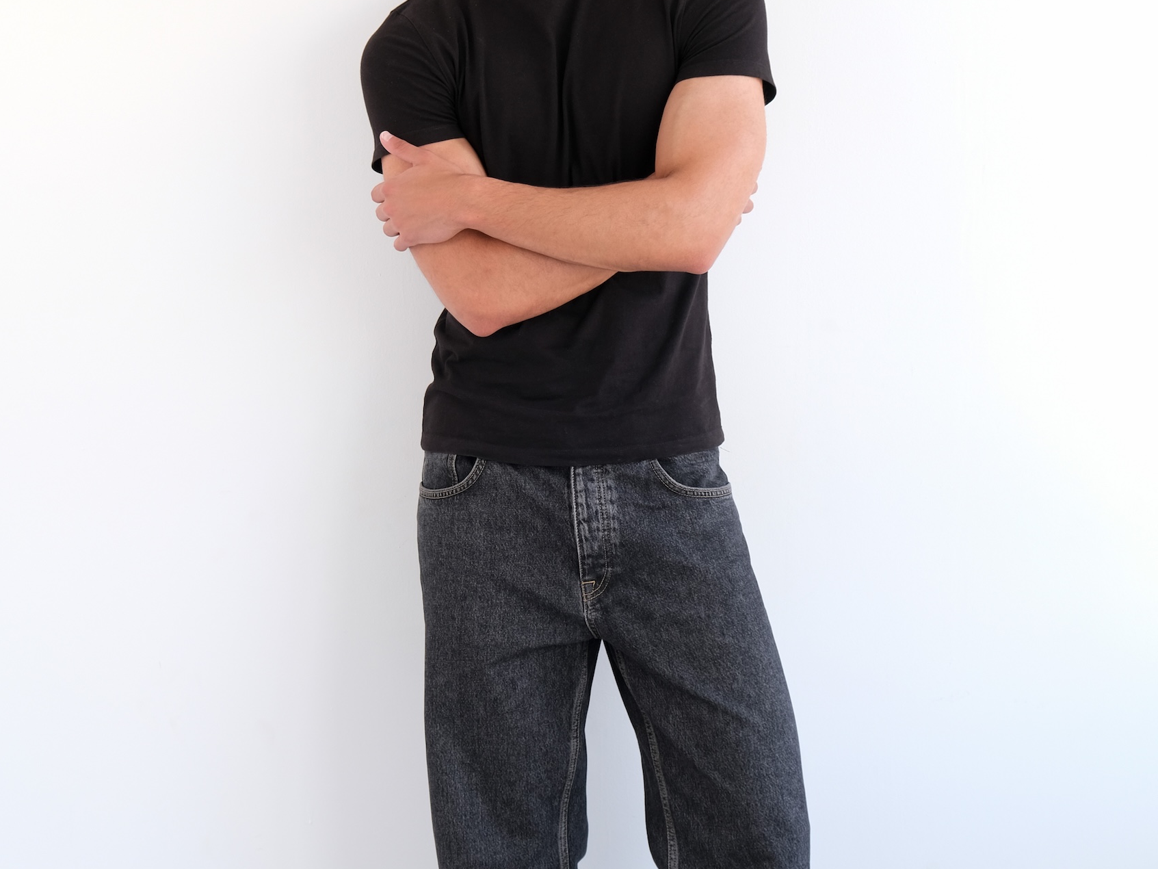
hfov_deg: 27.4
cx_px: 580
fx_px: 2375
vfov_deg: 20.7
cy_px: 501
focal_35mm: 71
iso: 320
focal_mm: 32.9
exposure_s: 1/125
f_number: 4
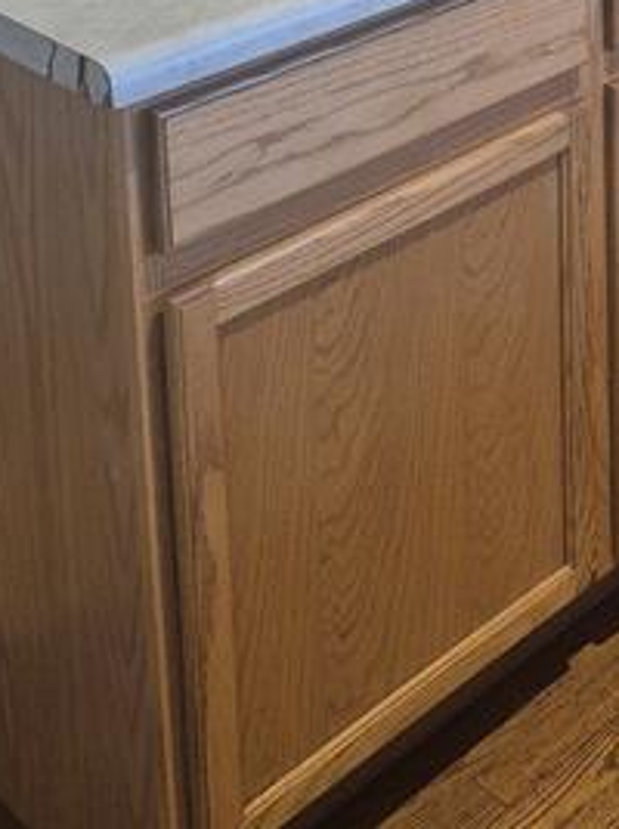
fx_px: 1579
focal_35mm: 66
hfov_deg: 20.8
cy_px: -356
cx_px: 726
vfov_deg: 24.2
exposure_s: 1/120
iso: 500
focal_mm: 5.4
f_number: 1.8
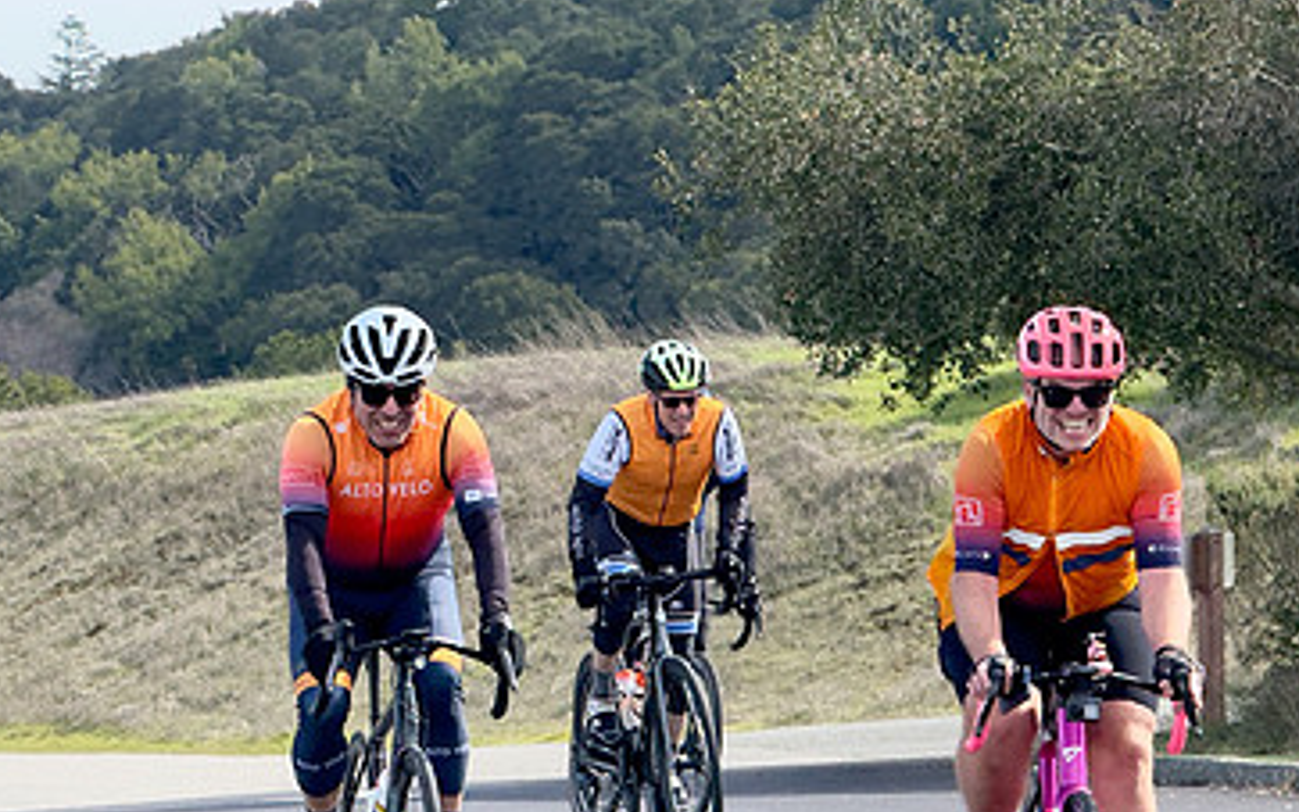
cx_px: 472
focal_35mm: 203
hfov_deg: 10.3
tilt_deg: -3.6
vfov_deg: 6.5
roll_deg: +0.5
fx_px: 7188
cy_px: 667
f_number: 2.8
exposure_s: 1/518
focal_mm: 15.66
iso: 64
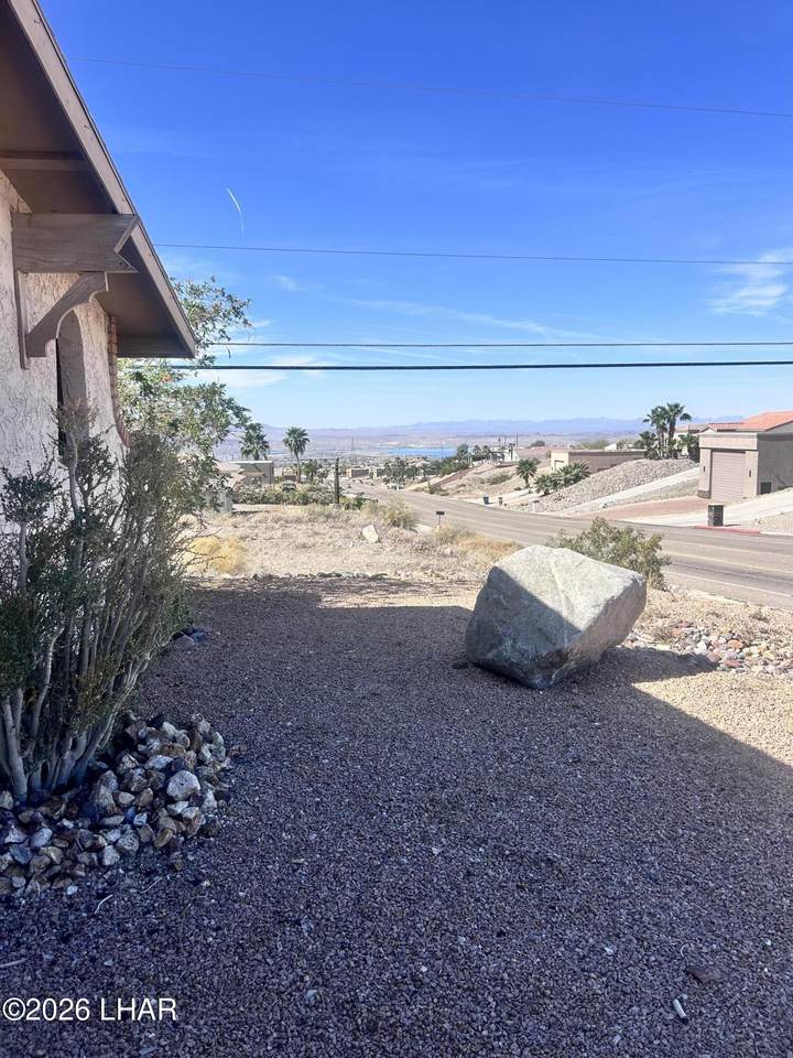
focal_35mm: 26
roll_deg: +0.7
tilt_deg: -5.0
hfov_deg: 53.1
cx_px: 396
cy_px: 529
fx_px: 794
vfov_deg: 67.3
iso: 50
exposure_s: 1/3968
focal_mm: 5.7
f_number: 1.5
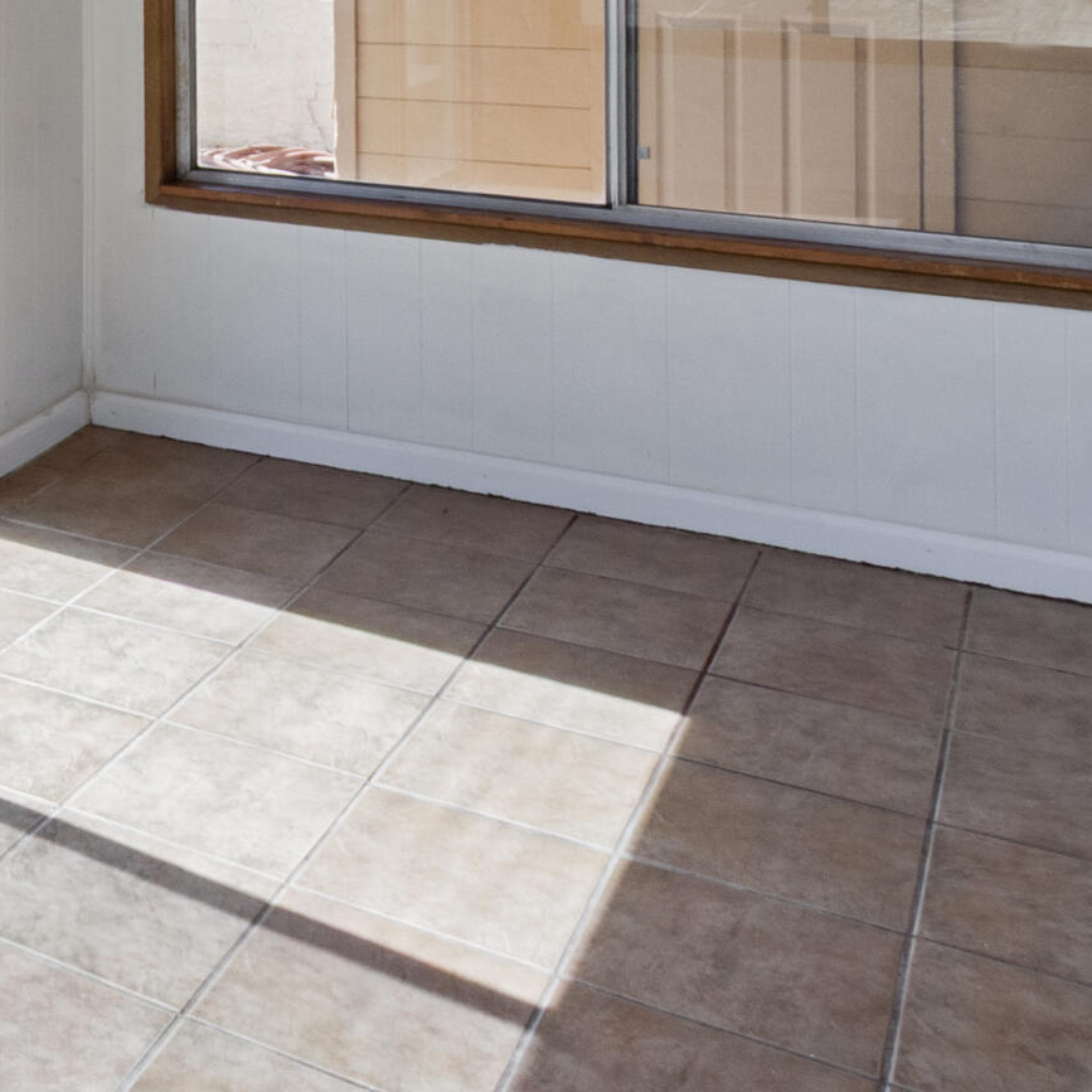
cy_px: -25
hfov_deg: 30.6
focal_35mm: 44
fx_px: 1570
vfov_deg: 34.5
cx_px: -311
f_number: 22
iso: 200
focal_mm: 10
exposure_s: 1/13
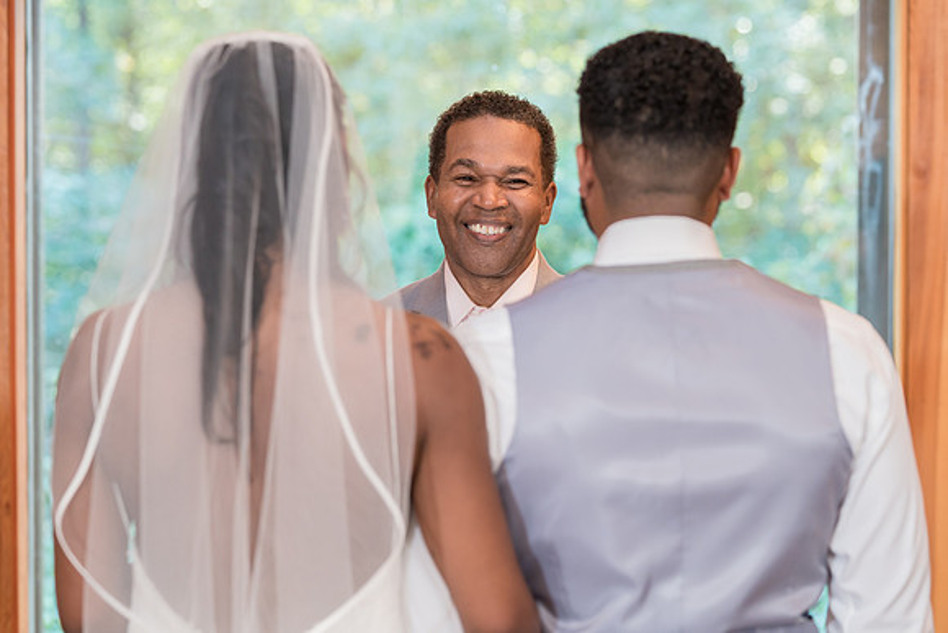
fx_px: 2957
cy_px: 316
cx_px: 471
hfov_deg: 18.2
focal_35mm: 112
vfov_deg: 12.2
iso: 1600
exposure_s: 1/100
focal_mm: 102
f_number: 4
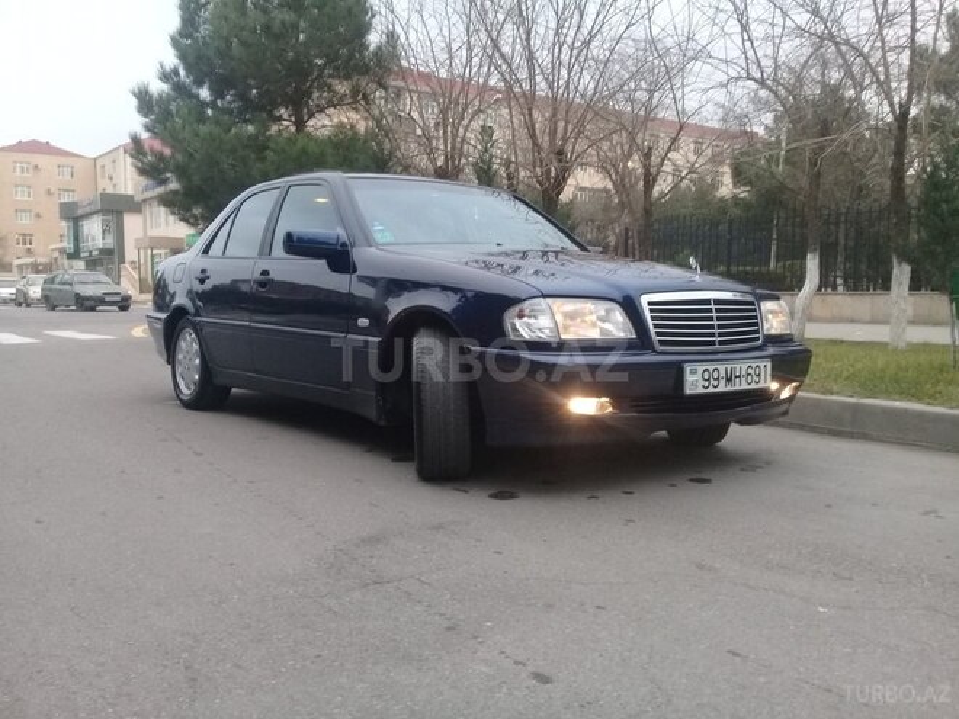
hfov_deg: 58.4
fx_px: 859
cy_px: 360
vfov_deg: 45.4
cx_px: 480
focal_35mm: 31
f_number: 2.2
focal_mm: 3.3
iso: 100
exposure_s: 1/33
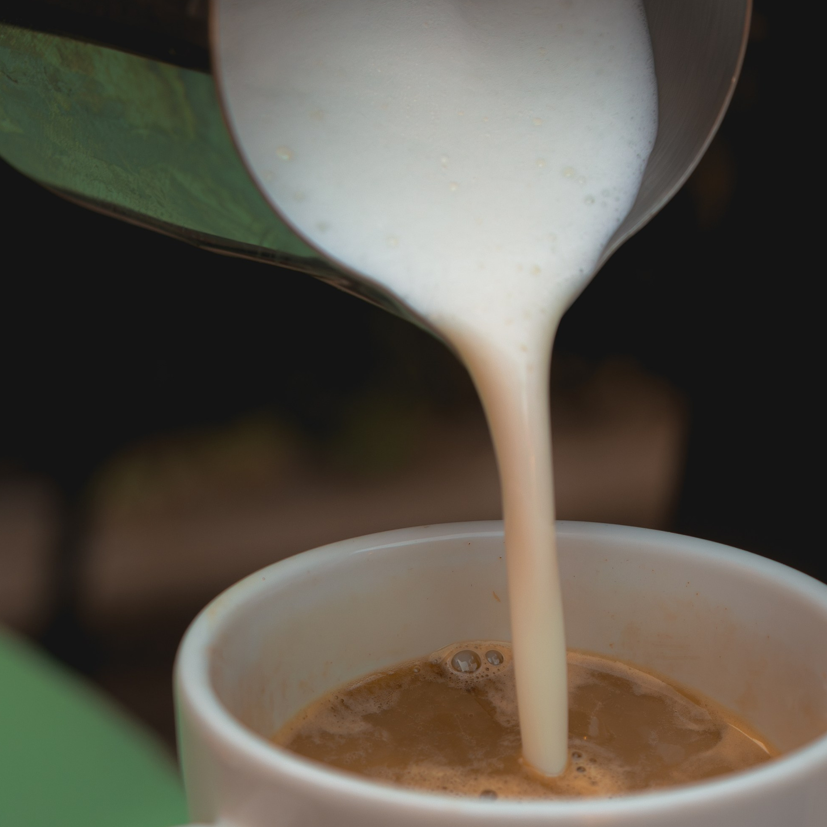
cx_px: 446
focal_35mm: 133
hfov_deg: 13.1
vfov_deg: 13.0
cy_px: 711
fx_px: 3595
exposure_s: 1/200
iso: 160
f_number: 4
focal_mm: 50
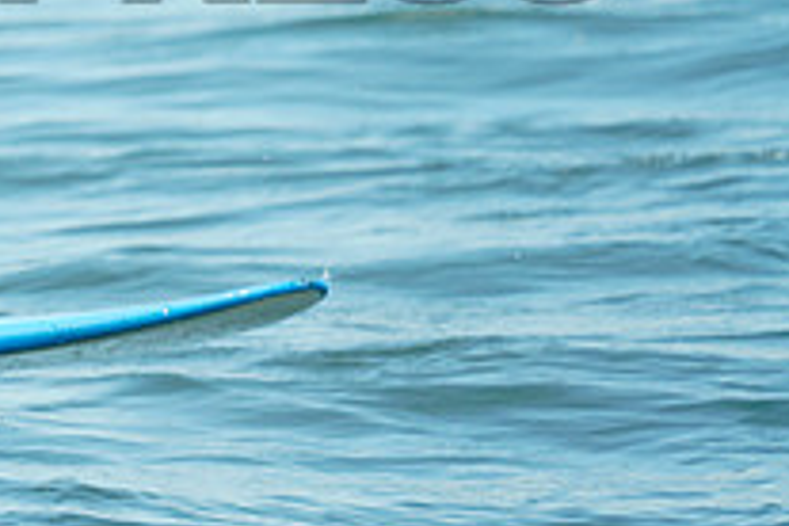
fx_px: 24523
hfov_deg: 1.8
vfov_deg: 1.2
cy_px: -101
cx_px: -278
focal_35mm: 1119
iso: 320
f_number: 2.8
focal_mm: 400
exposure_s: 1/1250
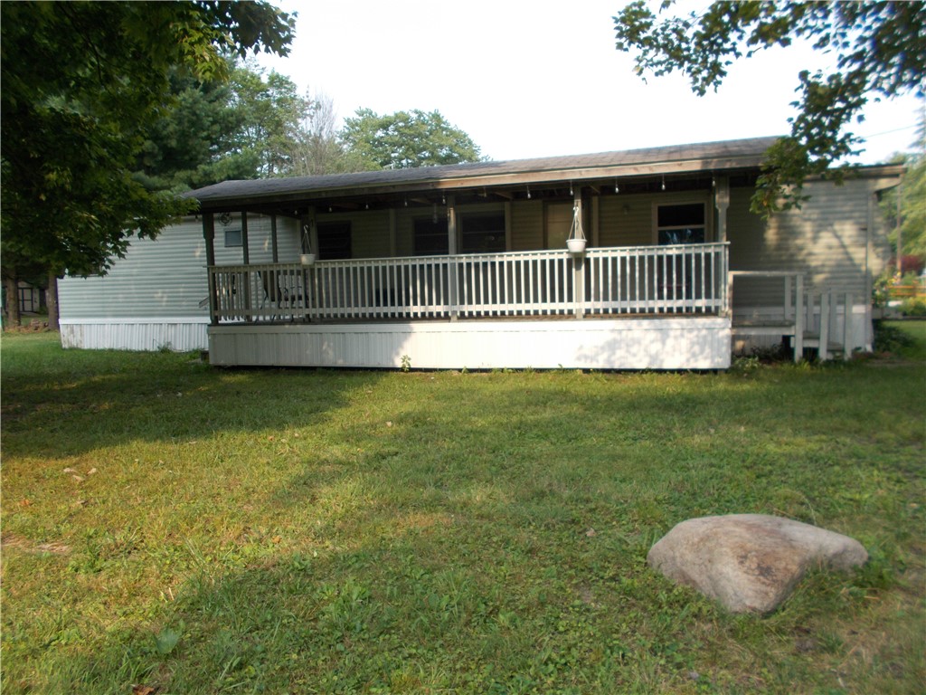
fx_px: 696
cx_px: 463
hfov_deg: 67.3
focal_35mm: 26
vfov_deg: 53.1
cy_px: 348
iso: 80
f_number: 3.2
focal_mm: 4.6
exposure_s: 1/320
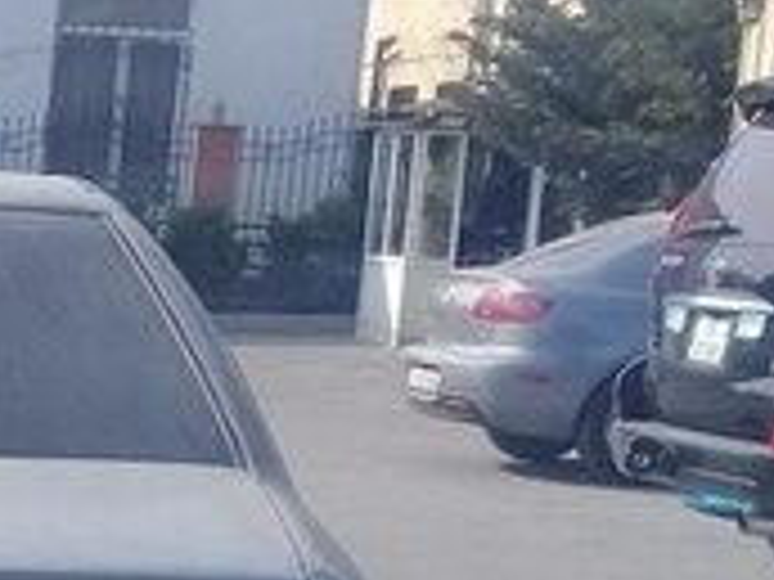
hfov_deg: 15.3
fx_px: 2661
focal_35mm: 119
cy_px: 771
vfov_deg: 12.1
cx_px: -392
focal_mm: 3.3
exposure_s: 1/696
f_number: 2.2
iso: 50
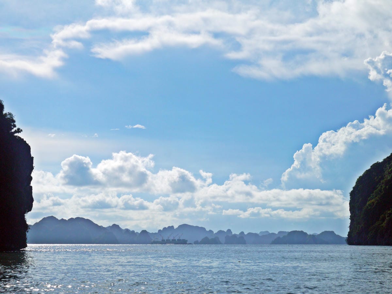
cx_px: 196
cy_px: 147
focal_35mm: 64
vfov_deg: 22.9
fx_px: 725
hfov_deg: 30.3
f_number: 14
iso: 160
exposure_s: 1/800
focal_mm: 32
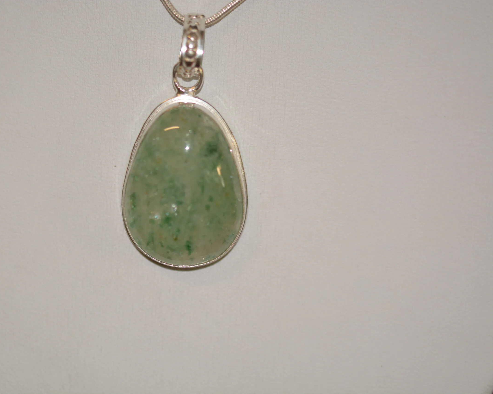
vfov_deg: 8.7
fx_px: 2590
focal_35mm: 178
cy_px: 197
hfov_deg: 10.9
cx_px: 197
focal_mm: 105
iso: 250
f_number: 3.5
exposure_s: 1/80
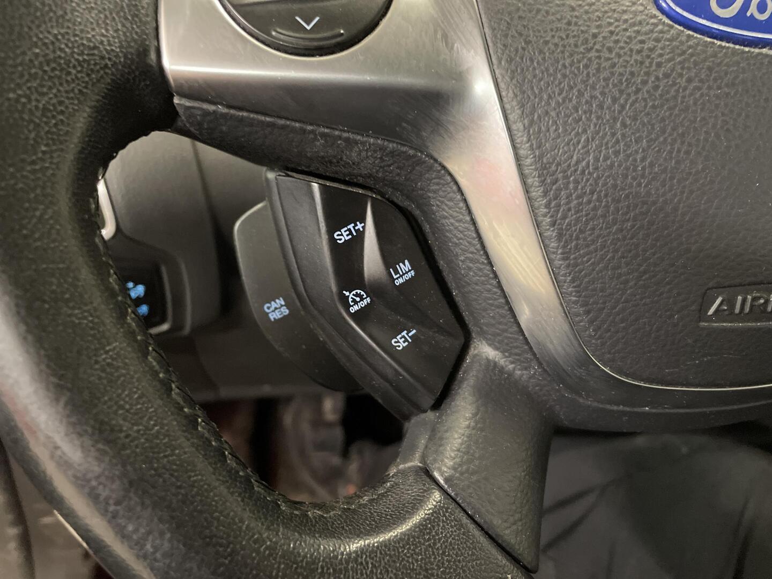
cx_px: 386
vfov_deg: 53.1
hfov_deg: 67.3
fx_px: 580
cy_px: 290
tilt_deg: -25.6
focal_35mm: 26
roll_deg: -4.7
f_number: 1.6
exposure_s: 1/25
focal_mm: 4.2
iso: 640
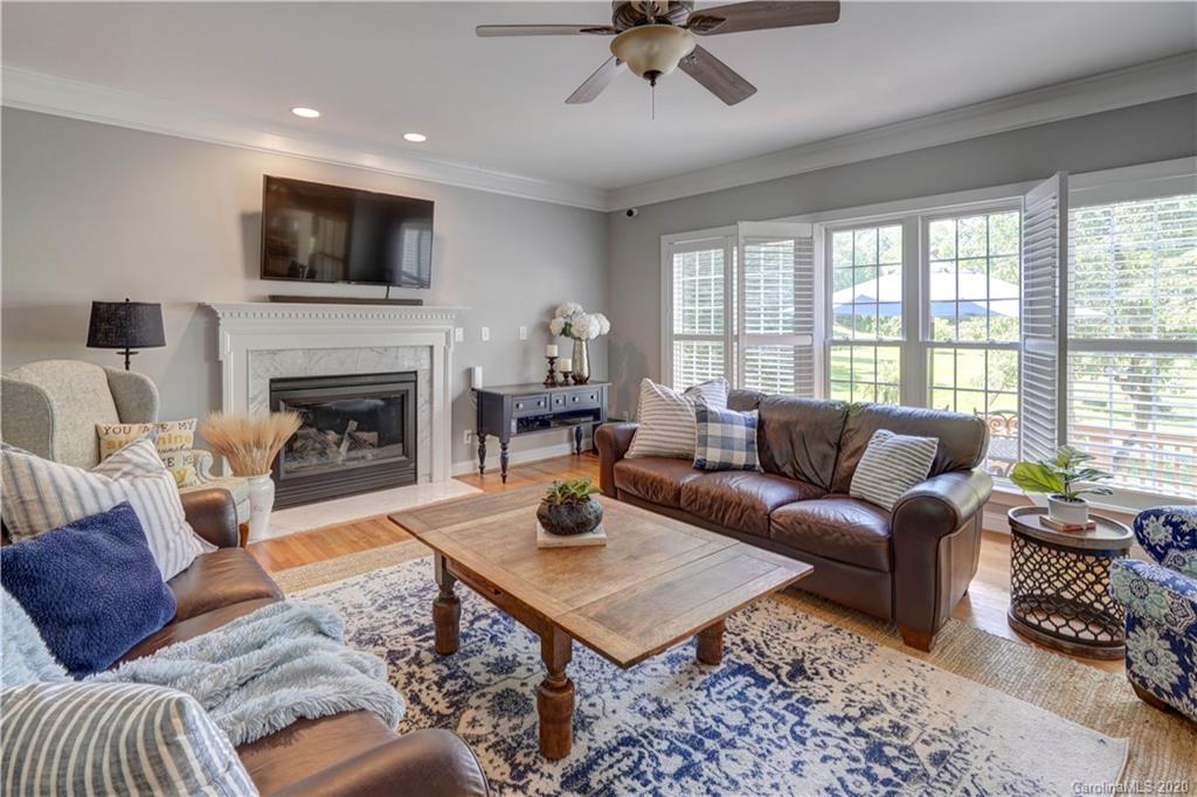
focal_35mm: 16
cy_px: 398
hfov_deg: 96.8
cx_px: 598
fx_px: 532
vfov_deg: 73.7
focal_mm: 16
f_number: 7.1
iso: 640
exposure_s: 1/13
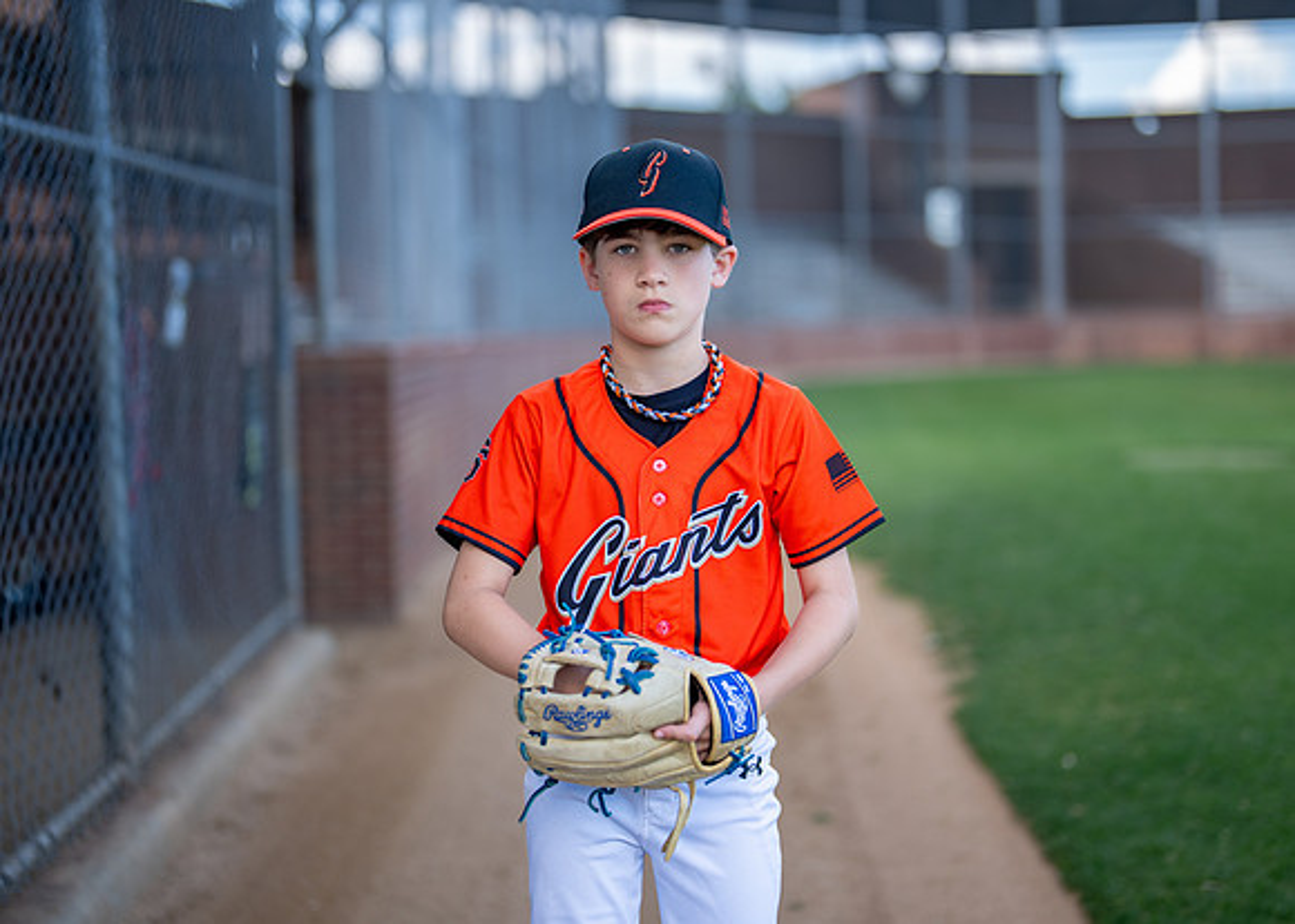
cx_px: 667
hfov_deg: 34.9
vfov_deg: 25.3
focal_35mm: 56
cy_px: 442
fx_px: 2063
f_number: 1.2
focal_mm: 50
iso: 125
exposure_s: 1/2000
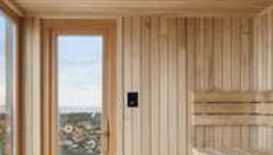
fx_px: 283
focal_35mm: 39
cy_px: 132
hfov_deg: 51.4
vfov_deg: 29.6
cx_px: 120
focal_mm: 16
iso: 400
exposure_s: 1/500
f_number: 8
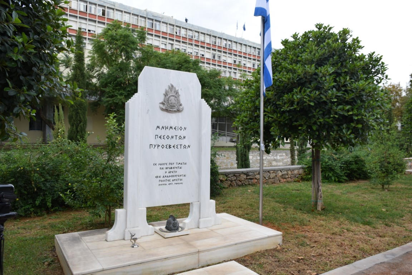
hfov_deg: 67.4
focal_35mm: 27
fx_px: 309
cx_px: 206
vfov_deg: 47.9
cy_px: 138
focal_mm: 18
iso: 400
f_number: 7.1
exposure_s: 1/200
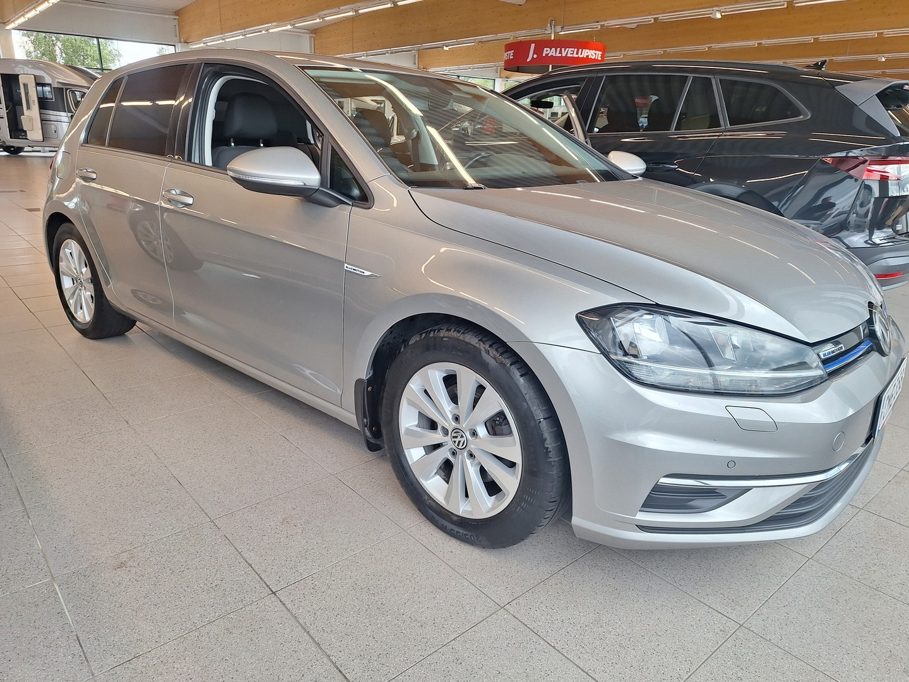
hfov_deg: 73.9
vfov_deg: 58.9
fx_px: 604
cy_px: 341
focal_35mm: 23
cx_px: 454
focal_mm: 5.54
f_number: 1.8
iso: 40
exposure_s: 1/149
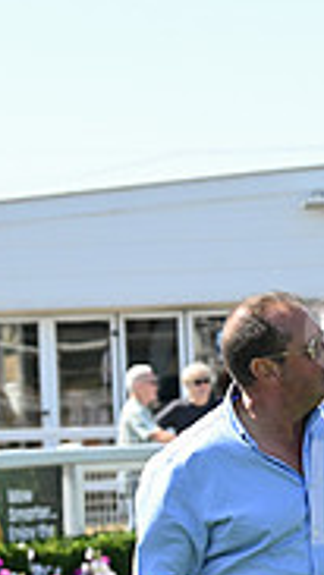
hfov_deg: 5.1
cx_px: 717
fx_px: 3542
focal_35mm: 232
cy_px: 523
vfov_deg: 9.3
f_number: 5
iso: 400
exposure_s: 1/1250
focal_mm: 70
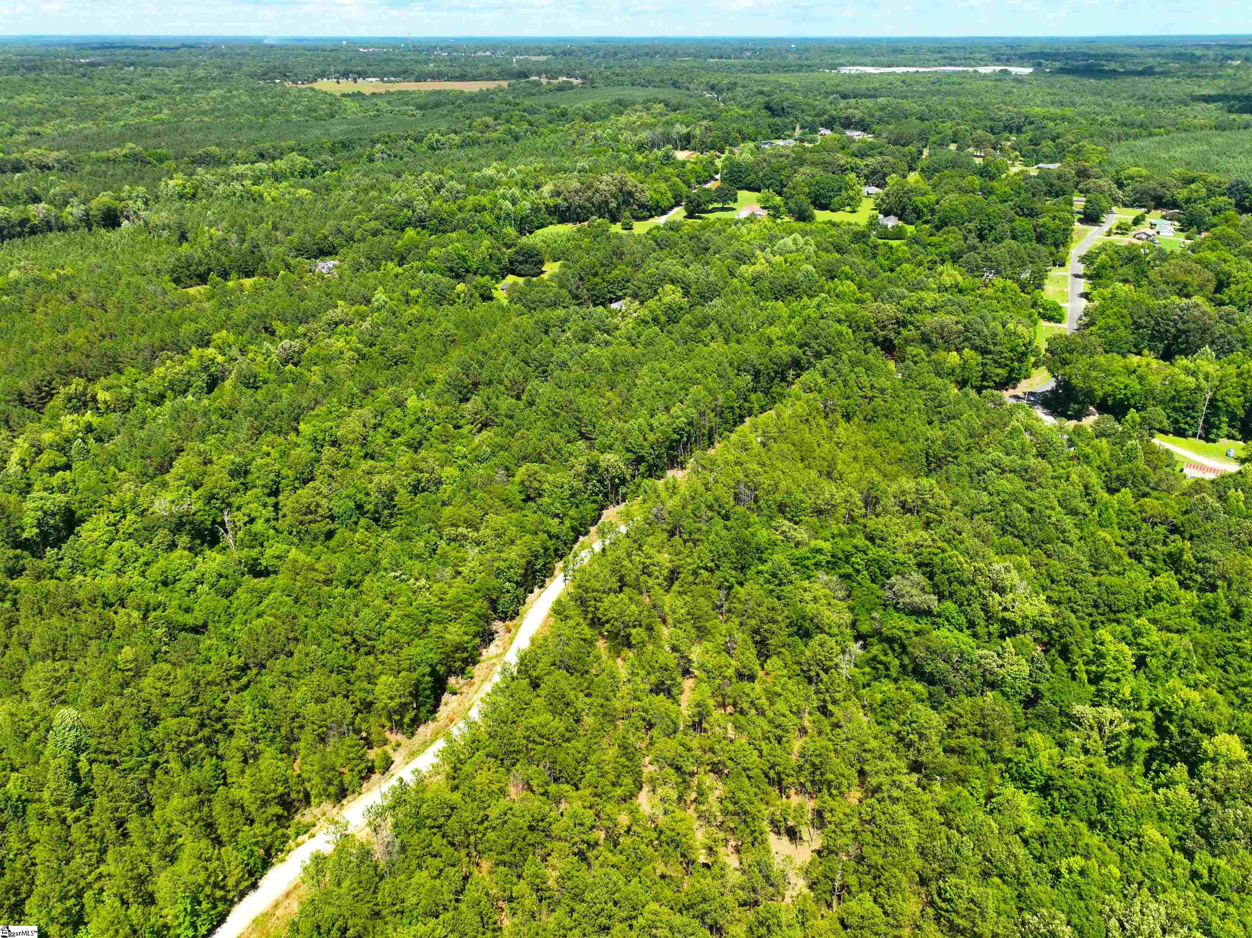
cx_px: 626
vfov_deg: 56.8
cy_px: 469
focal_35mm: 24
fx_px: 868
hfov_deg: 71.6
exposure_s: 1/160
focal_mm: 12.29
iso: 100
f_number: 2.8
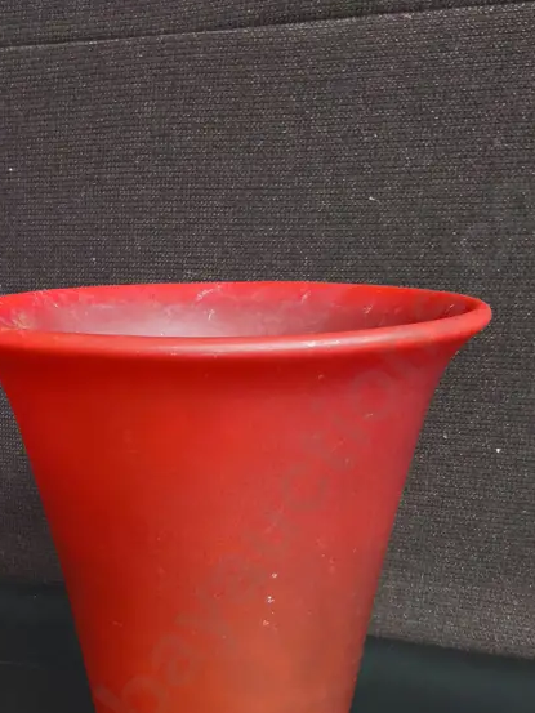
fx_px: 1030
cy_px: 609
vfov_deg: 36.4
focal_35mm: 50
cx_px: 213
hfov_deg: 29.0
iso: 160
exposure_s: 1/100
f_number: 2
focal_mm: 2.87
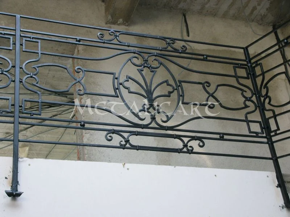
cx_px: 145
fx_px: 570
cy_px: 108
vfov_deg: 21.6
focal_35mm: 68
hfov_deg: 28.6
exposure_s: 1/60
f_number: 2.8
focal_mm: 11.3
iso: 75
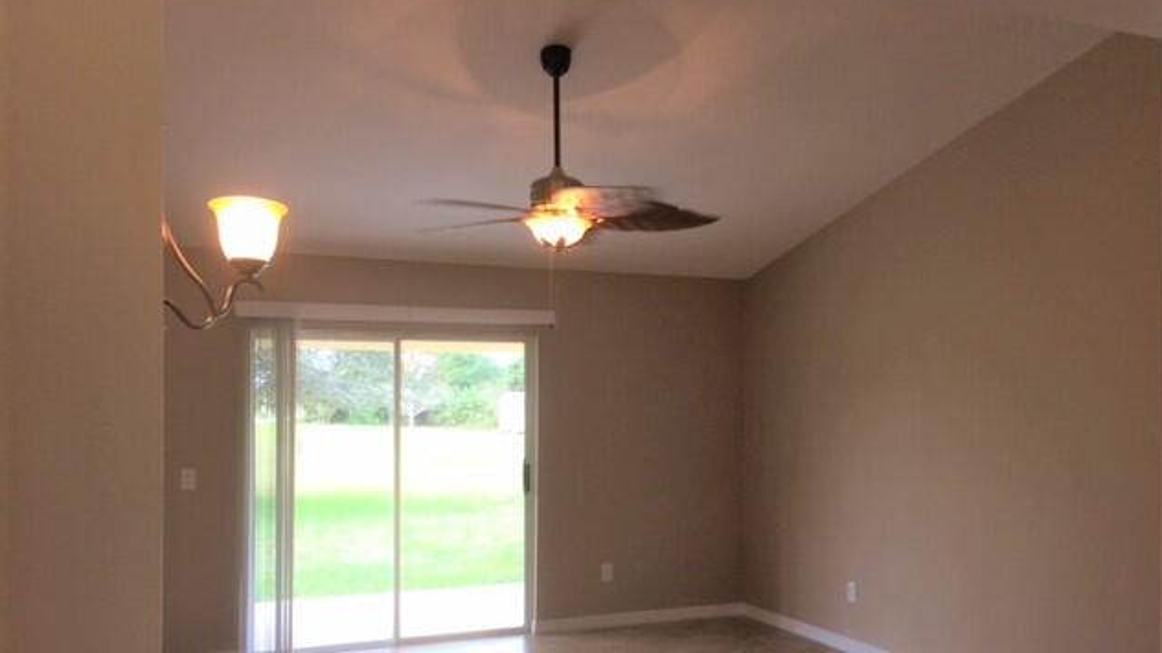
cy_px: 418
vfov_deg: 36.4
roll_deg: +1.7
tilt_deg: -0.5
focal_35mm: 32
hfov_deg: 61.0
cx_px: 585
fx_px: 986
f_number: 2.2
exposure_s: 1/60
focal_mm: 4.15
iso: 32
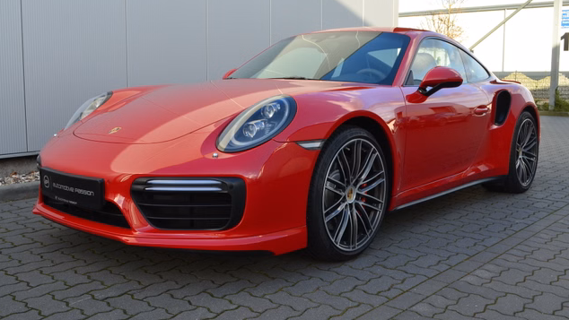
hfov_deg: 52.8
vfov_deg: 31.2
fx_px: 573
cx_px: 283
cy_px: 137
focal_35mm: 38
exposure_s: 1/60
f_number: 10
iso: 280
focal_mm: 24
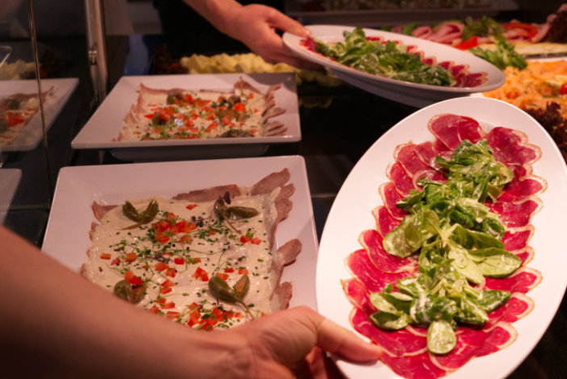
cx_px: 400
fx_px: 1166
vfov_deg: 18.4
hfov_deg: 27.1
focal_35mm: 74
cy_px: 236
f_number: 6.3
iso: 2500
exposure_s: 1/160
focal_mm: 51
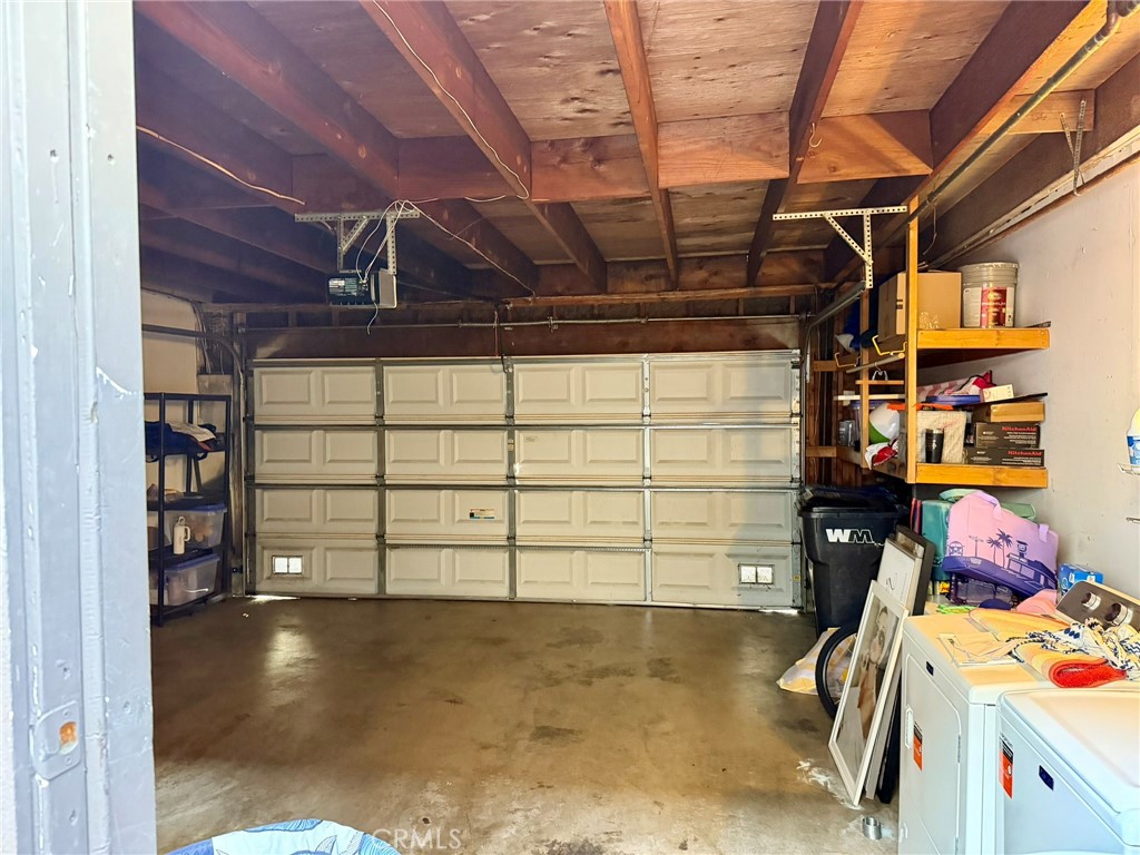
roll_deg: +1.2
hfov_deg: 71.6
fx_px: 790
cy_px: 428
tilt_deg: -2.2
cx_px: 570
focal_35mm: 24
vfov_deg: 56.8
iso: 800
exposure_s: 1/60
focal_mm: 6.76
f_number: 1.78
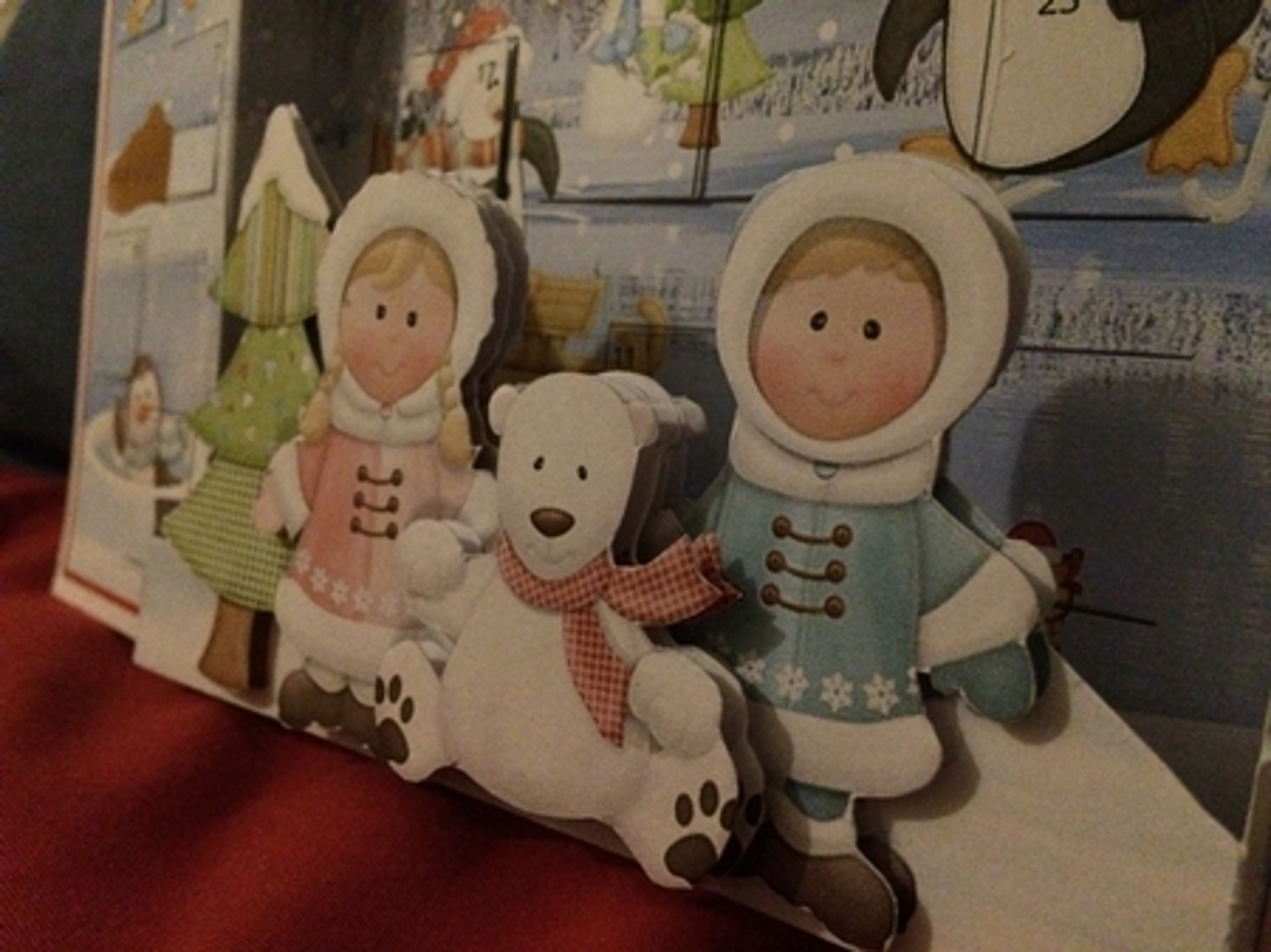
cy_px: 476
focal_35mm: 29
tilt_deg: -11.5
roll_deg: +2.1
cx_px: 636
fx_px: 1064
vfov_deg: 48.2
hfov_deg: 61.7
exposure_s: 1/17
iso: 1000
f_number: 2.2
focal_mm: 4.15
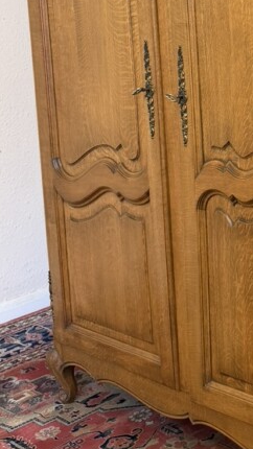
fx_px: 870
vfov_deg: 28.5
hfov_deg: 14.7
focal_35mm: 73
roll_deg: +0.1
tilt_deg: -11.3
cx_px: 436
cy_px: 111
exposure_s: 1/50
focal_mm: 6.76
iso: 125
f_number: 1.78
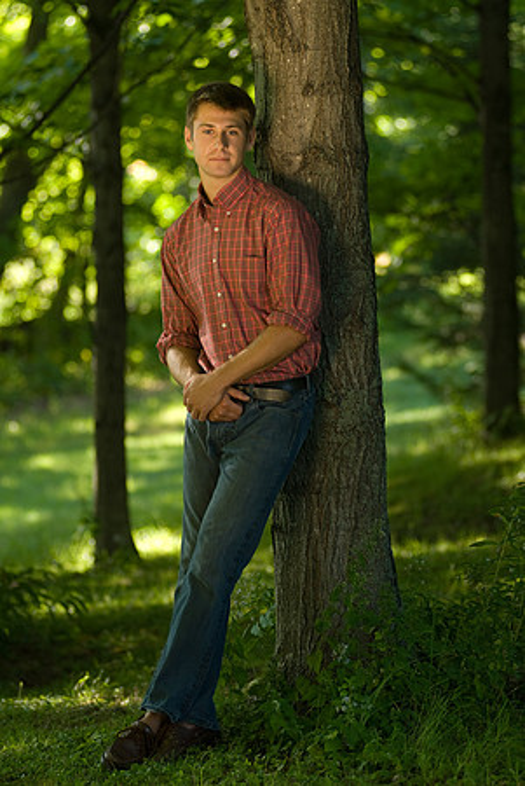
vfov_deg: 12.4
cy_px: 393
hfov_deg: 8.3
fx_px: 3601
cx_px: 262
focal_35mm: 165
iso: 200
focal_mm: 110
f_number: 2.8
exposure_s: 1/160
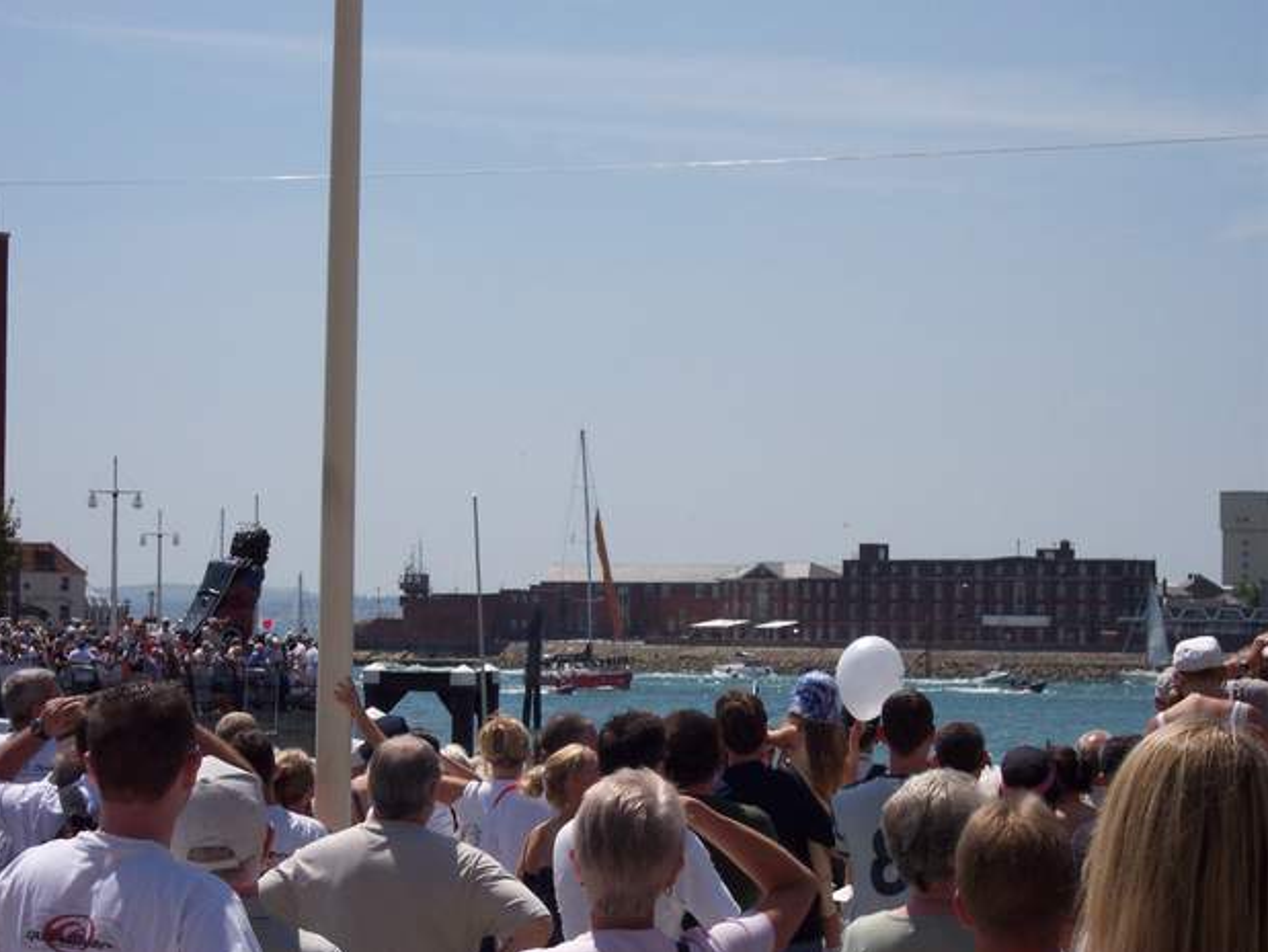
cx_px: 613
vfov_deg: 12.6
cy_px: 488
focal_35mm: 118
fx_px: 4324
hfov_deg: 16.7
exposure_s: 1/500
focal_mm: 24
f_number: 8
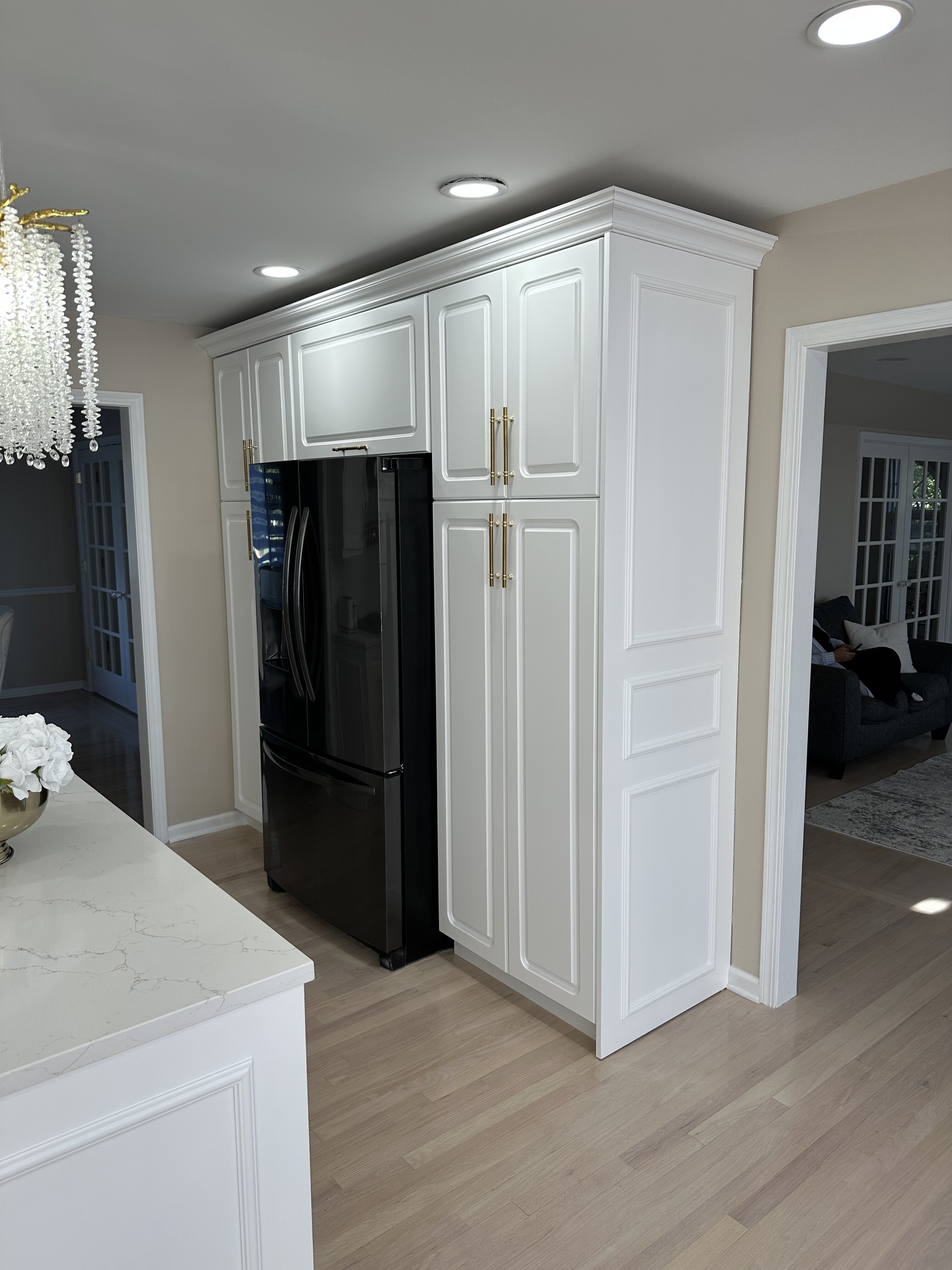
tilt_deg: -7.3
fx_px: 880
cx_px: 476
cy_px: 635
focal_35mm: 24
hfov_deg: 56.8
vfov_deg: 71.6
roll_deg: -0.2
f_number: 1.78
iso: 64
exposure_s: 1/239
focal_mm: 6.86
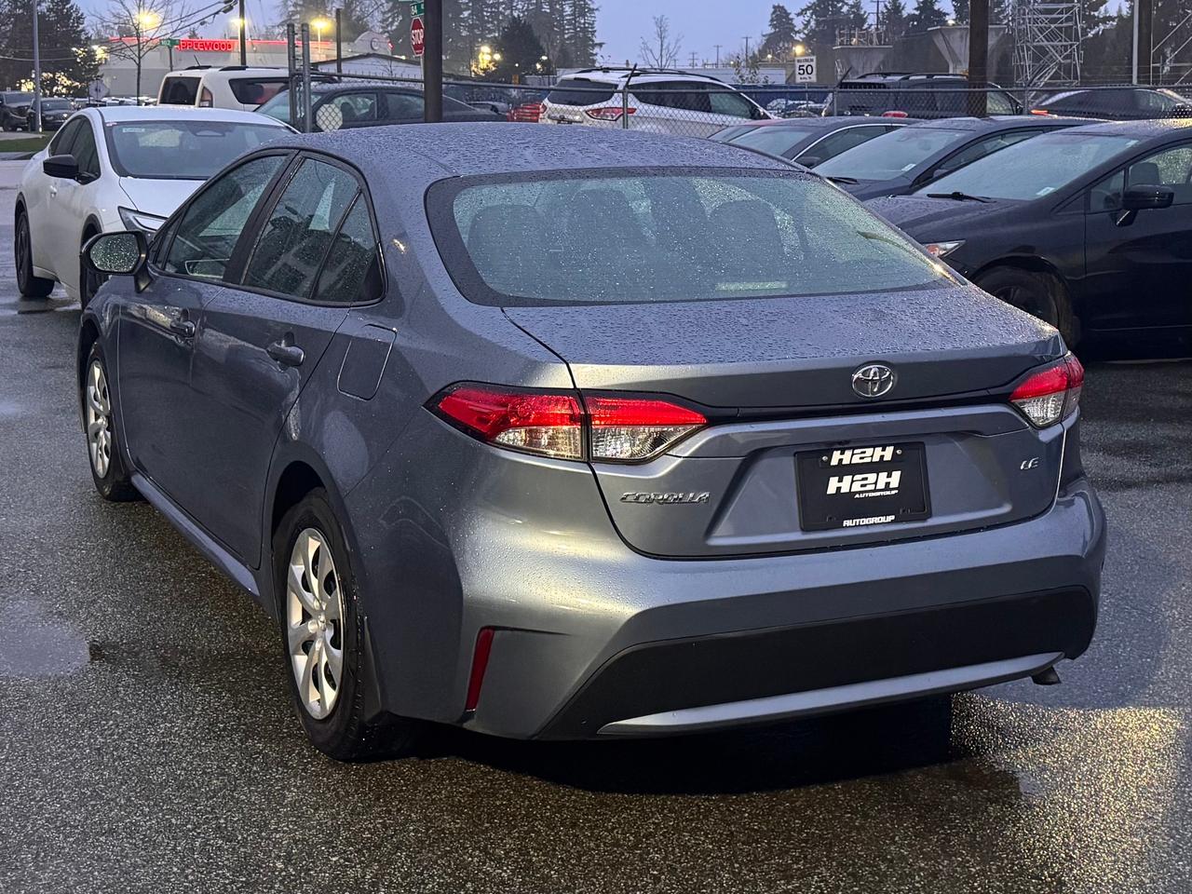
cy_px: 447
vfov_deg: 56.8
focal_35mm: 24
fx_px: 826
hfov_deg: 71.6
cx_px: 596
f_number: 1.78
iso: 500
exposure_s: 1/60
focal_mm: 6.76
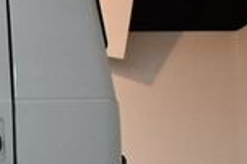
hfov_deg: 12.7
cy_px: 170
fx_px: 1042
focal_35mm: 152
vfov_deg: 8.9
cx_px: -150
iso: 800
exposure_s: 1/200
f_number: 3.5
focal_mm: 18
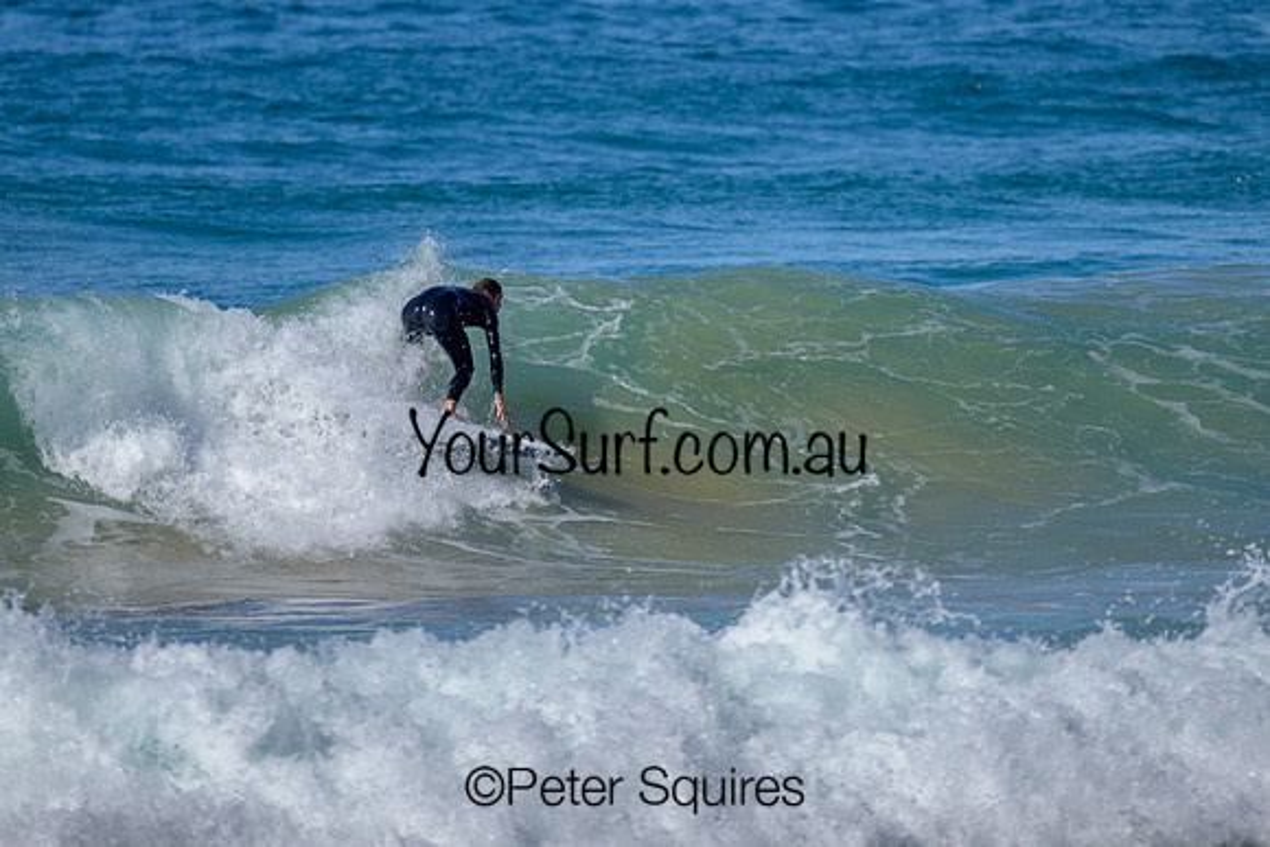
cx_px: 573
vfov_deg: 1.3
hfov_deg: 1.9
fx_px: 38777
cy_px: 269
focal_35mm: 1099
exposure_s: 1/2000
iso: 220
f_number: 6.3
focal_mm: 800
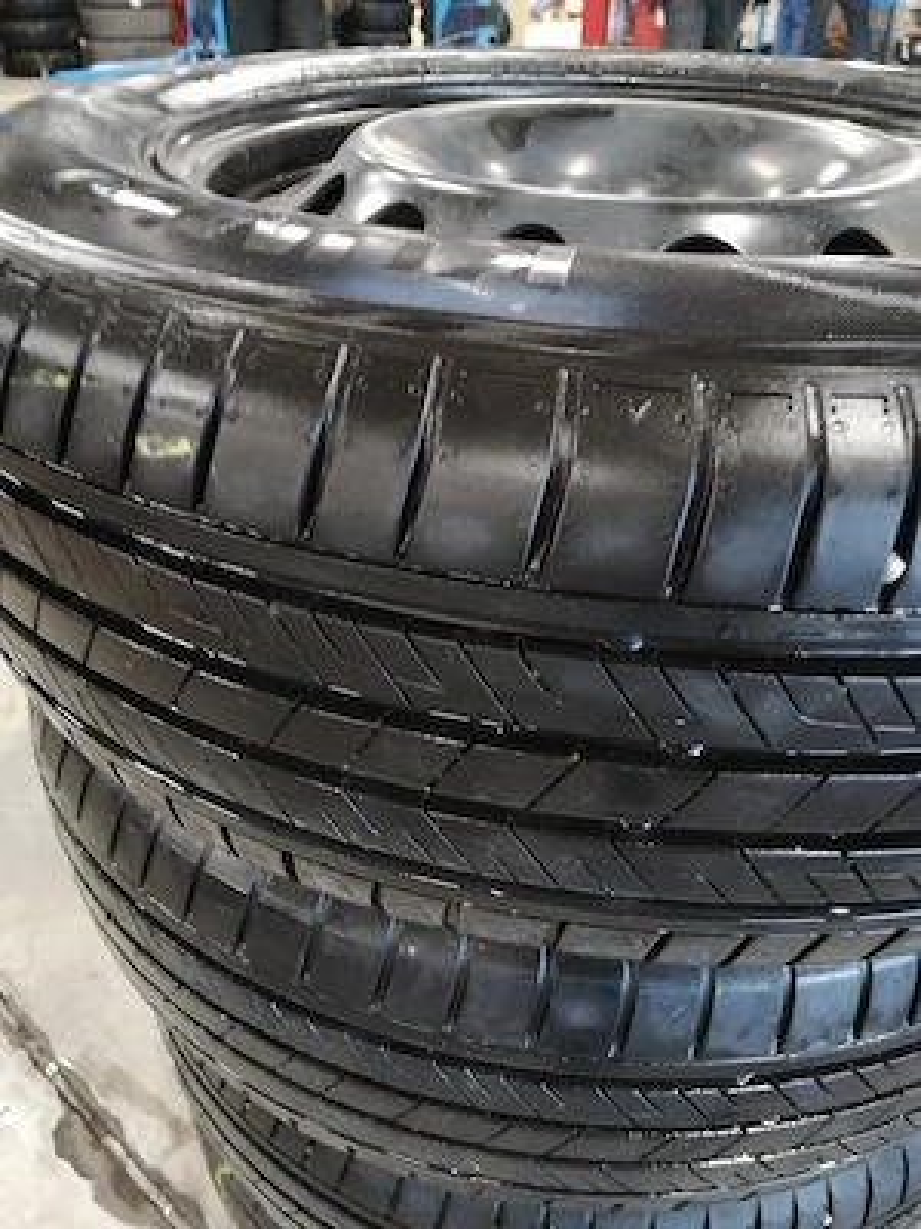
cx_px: 460
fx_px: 958
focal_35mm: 27
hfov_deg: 51.4
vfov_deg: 65.3
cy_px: 614
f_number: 1.8
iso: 640
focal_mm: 3.95
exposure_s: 1/20
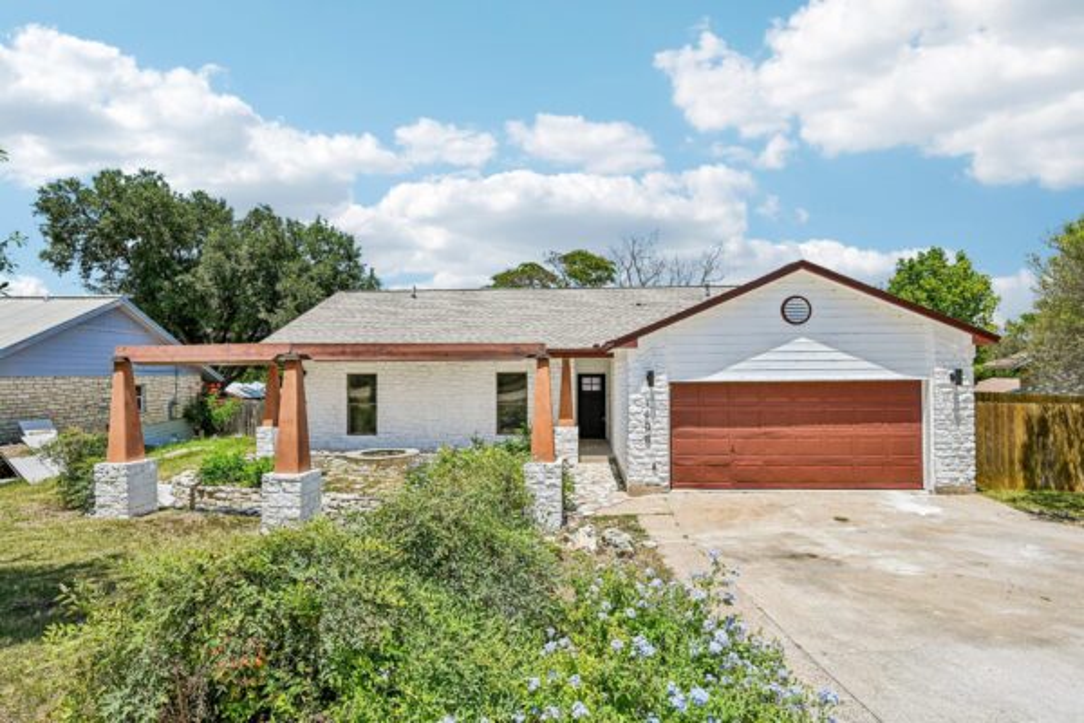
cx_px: 542
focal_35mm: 18
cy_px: 362
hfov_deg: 88.4
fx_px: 557
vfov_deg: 65.9
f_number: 8
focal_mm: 18.5
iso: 100
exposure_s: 1/500
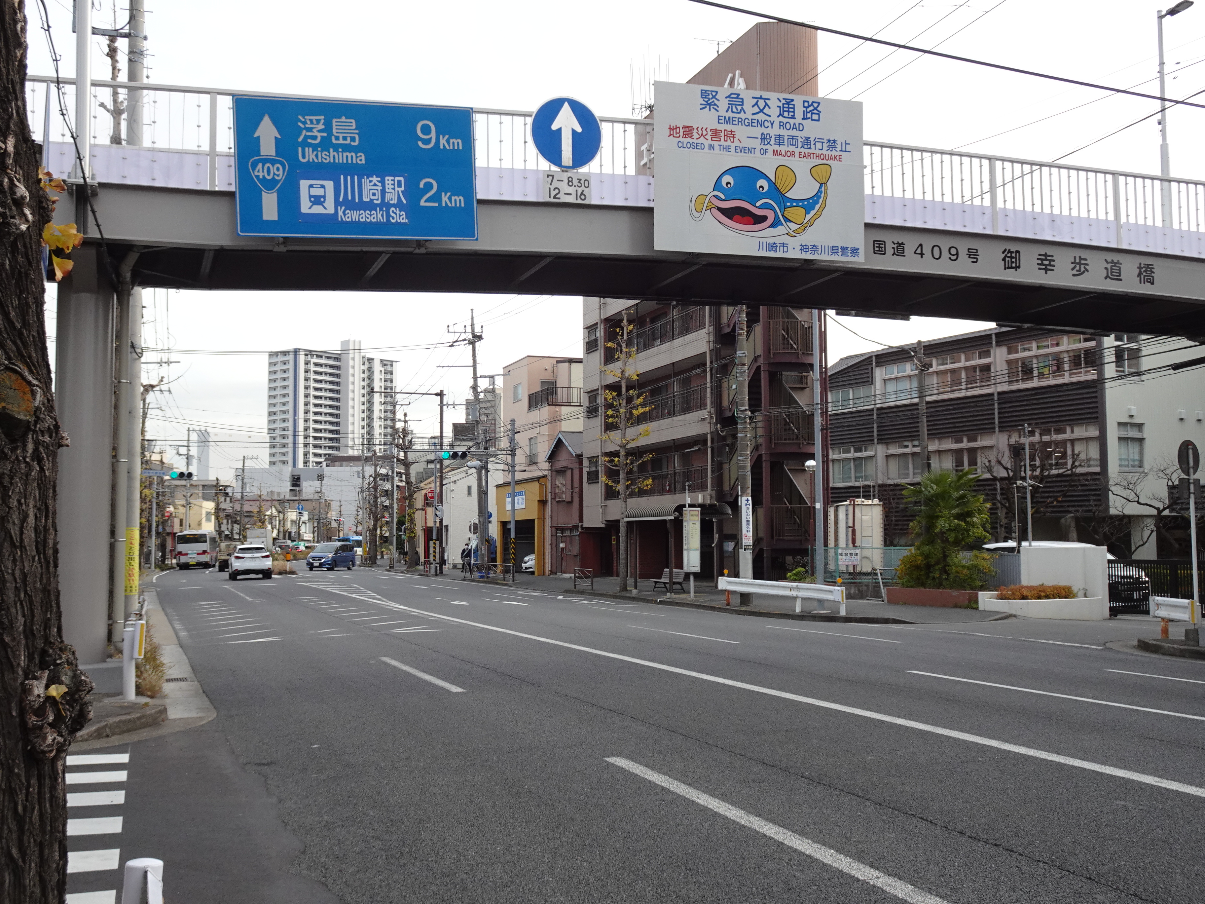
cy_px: 452
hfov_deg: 51.4
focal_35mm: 36
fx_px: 1253
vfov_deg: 39.7
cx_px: 602
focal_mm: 6.08
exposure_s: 1/320
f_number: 4
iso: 100
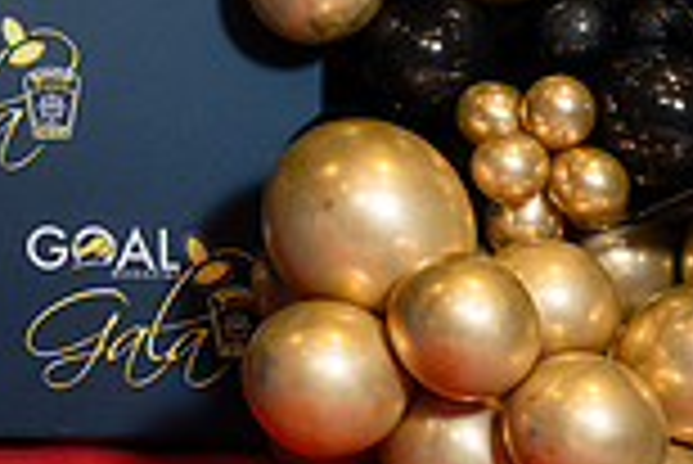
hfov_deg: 16.9
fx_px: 2100
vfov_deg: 12.1
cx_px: -360
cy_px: -178
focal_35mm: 109
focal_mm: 28
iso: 1600
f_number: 4.5
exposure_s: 1/200
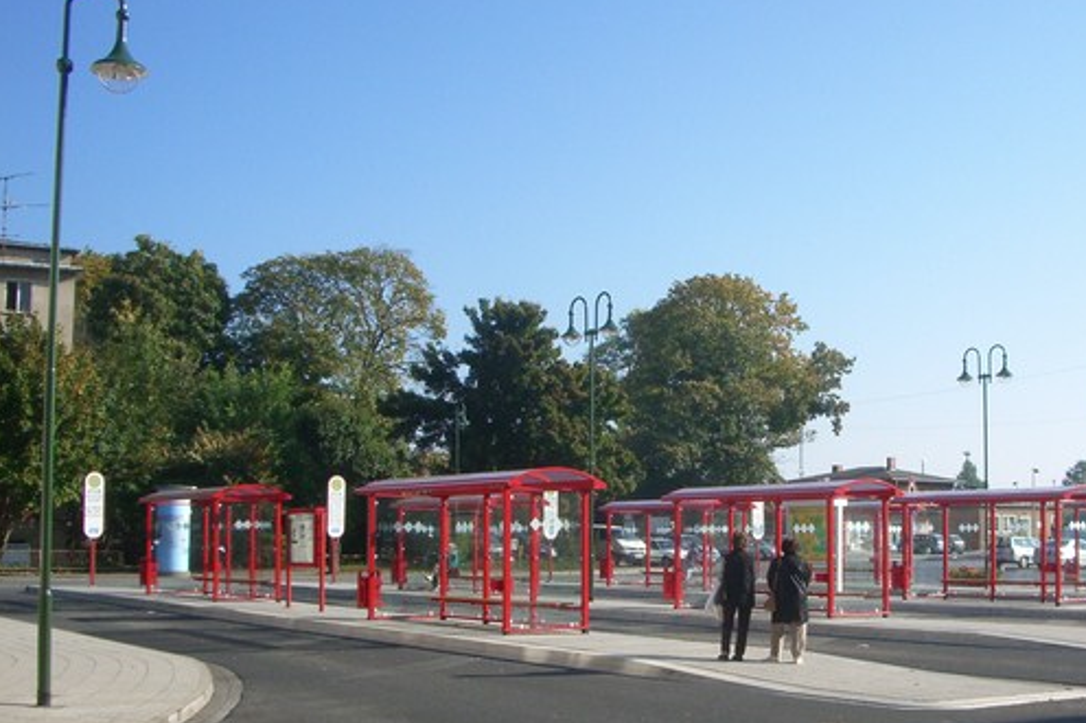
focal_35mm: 47
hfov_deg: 41.6
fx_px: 1417
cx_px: 694
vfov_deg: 28.5
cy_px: 462
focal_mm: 5.8
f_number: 4.3
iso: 80
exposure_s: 1/400
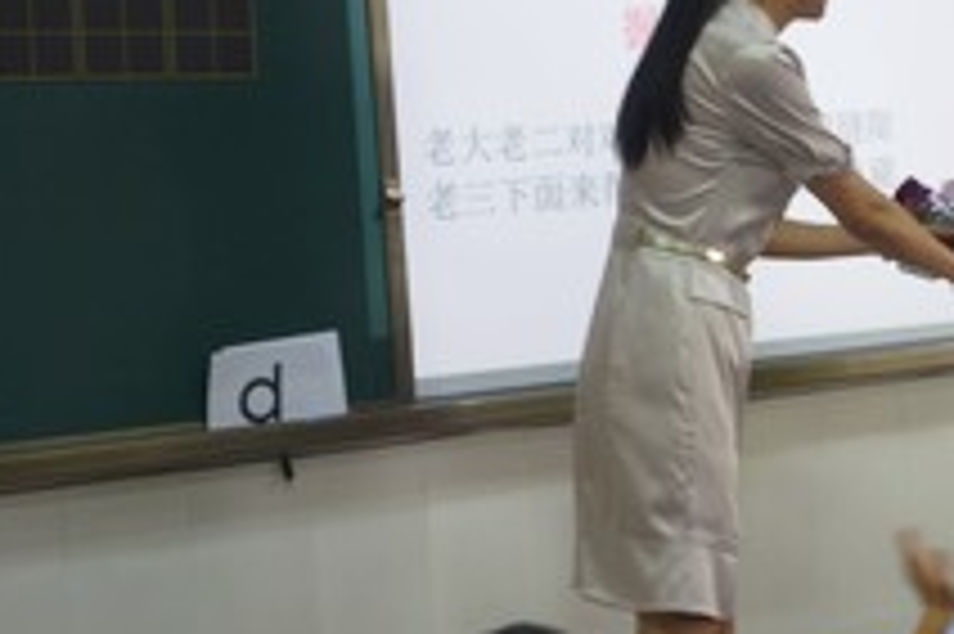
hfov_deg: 18.0
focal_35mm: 111
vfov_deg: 12.3
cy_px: 272
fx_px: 2939
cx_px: 927
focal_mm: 17.6
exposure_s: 1/50
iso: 250
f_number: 3.2
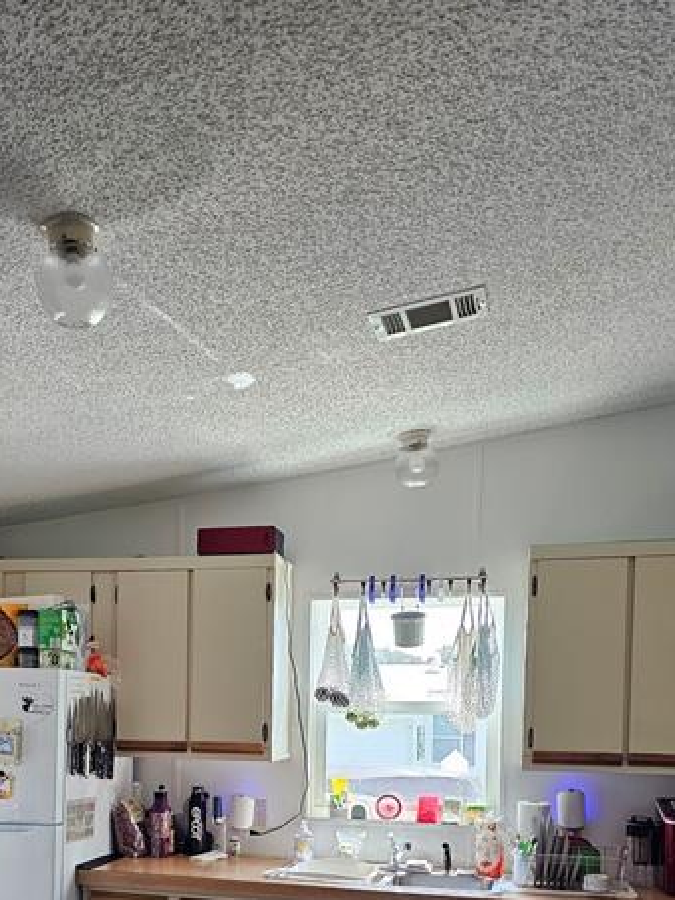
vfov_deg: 44.9
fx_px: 1014
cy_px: 747
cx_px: 234
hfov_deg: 36.5
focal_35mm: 39
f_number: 1.7
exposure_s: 1/180
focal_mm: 6.3
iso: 200
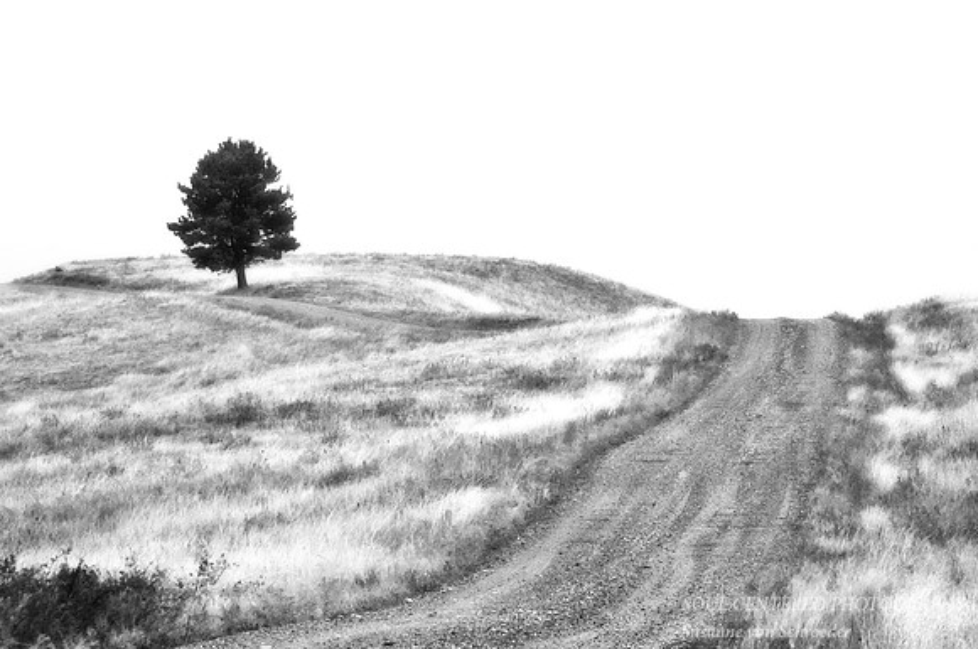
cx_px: 489
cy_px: 324
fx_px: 6104
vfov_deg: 6.1
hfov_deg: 9.2
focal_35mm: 225
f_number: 11
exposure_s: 1/90
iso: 400
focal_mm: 150
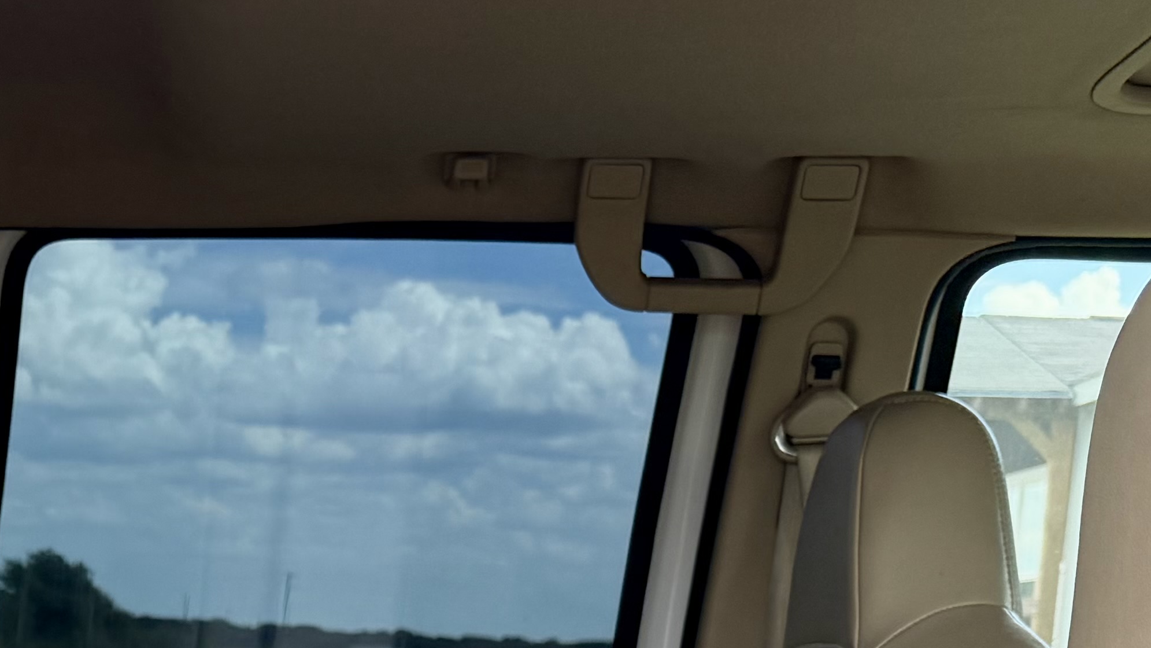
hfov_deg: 25.6
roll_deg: -2.8
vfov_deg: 15.2
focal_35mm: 75
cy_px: 897
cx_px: -194
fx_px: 2289
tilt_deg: -7.1
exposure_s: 1/967
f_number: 1.78
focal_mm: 6.76
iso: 100
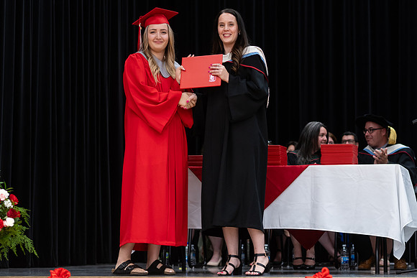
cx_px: 229
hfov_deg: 18.0
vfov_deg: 12.1
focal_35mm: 113
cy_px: 124
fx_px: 1314
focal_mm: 85
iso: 1000
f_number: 2.8
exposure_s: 1/200
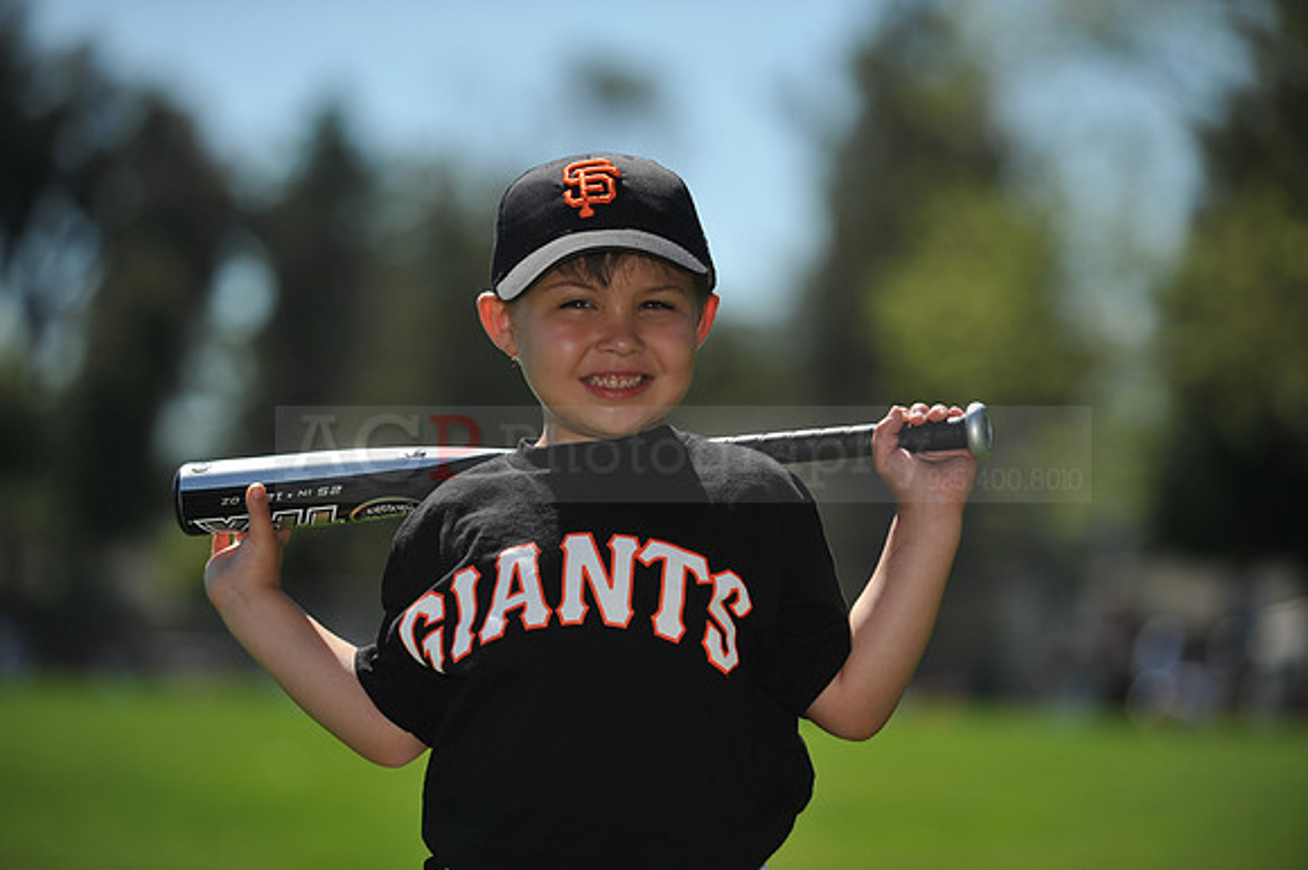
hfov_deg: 12.5
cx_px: 654
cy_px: 435
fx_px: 5991
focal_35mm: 165
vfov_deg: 8.3
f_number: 4
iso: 200
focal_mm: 165
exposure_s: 1/2500
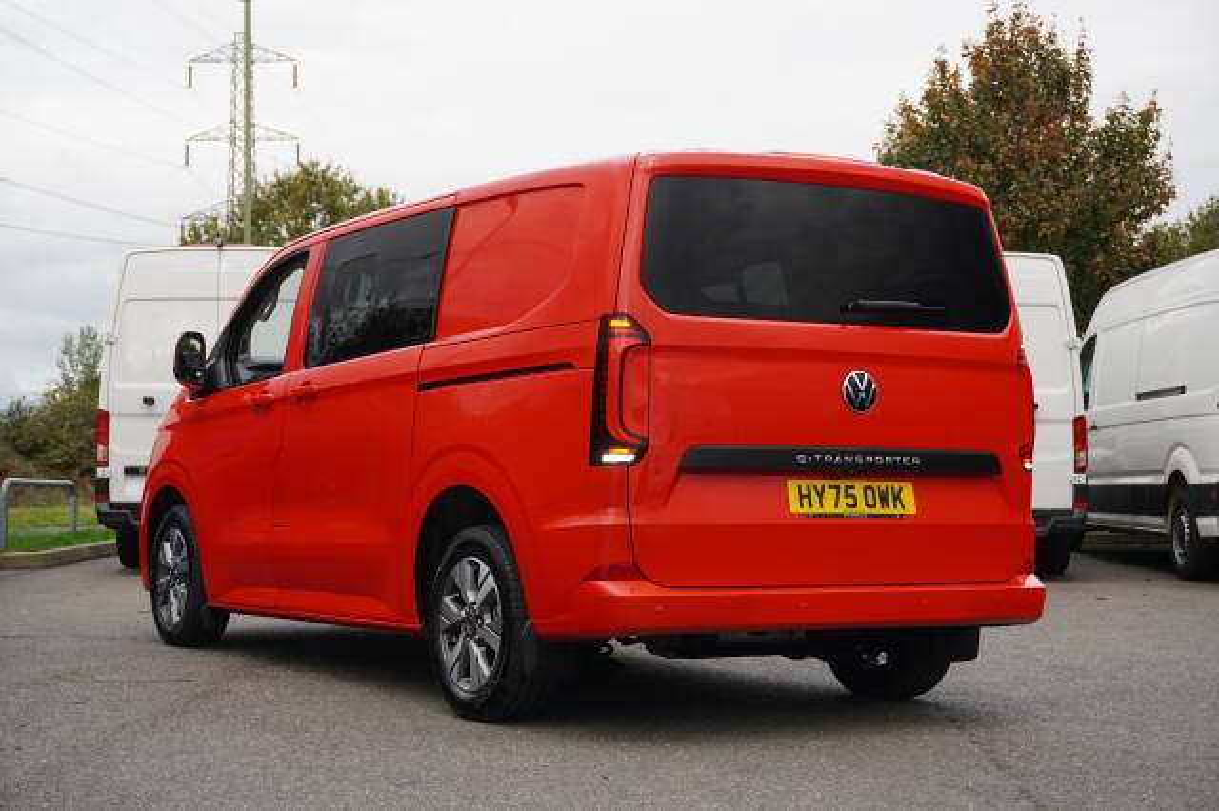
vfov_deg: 23.2
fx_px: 1980
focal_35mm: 58
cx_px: 610
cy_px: 406
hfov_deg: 34.2
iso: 100
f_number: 5.6
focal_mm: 39
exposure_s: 1/60
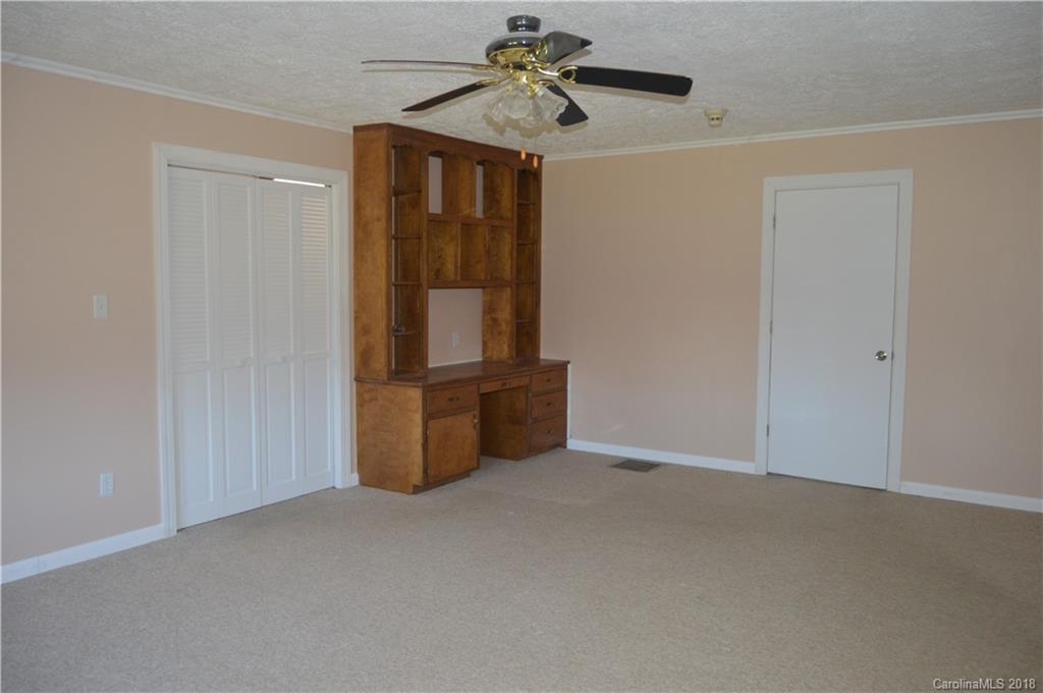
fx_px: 781
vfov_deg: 47.8
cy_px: 346
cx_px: 522
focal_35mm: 27
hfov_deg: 67.4
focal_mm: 18
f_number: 3.5
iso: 720
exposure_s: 1/60
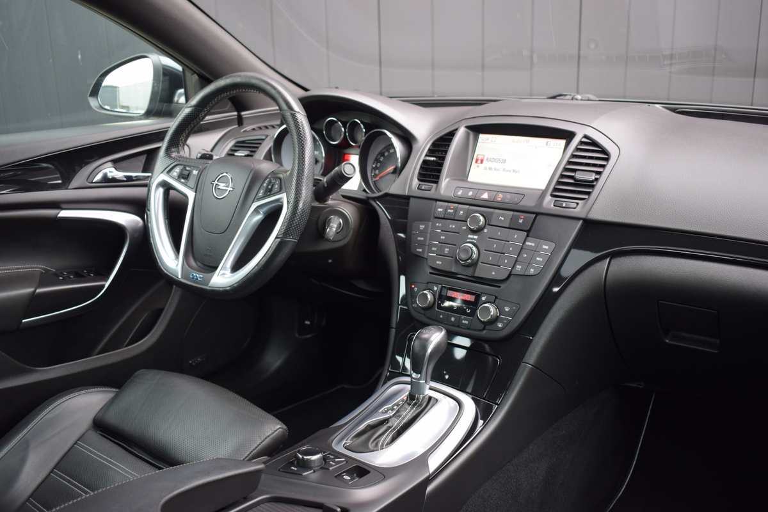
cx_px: 384
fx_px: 736
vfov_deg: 38.4
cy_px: 256
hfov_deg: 55.1
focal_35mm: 34
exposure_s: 1/80
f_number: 4.5
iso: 400
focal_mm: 23
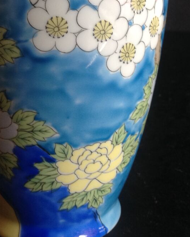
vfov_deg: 26.6
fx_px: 485
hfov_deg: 22.0
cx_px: 57
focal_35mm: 69
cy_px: 26
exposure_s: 1/15
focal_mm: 4.28
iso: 100
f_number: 2.4
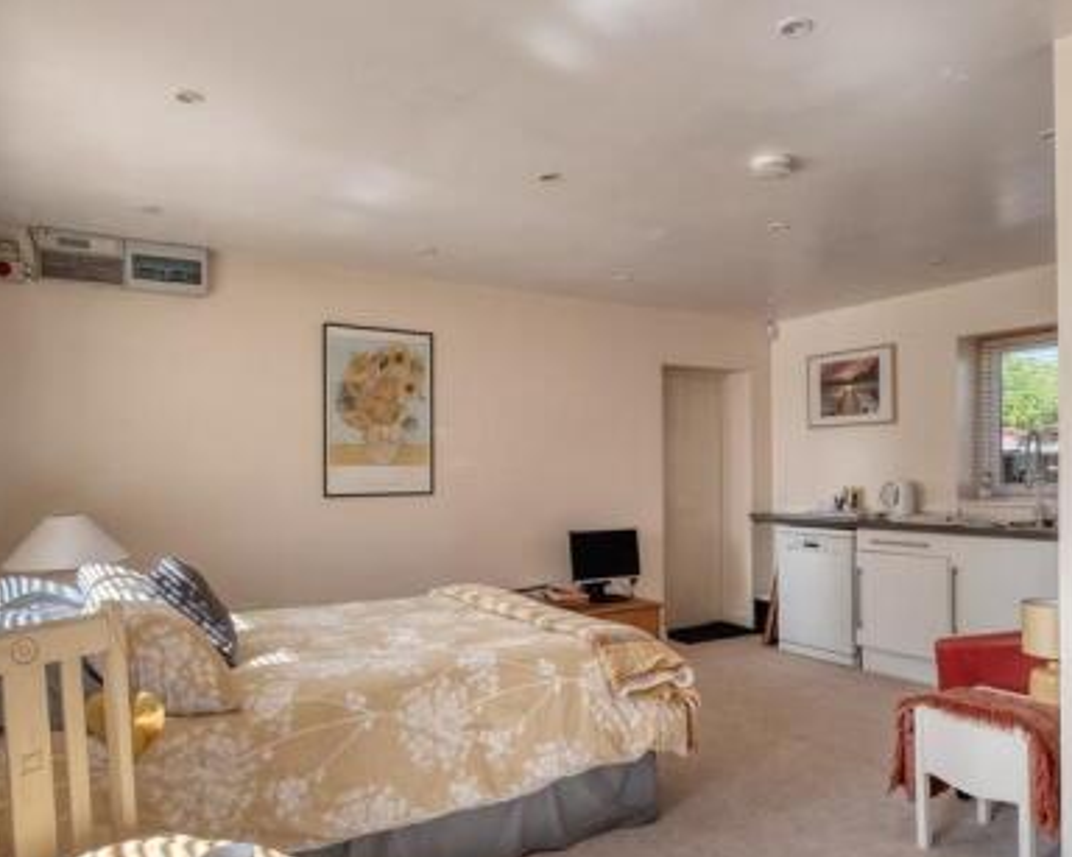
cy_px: 470
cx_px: 588
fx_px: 761
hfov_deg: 70.1
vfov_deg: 58.6
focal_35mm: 24
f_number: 8
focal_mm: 10
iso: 250
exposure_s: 1/60
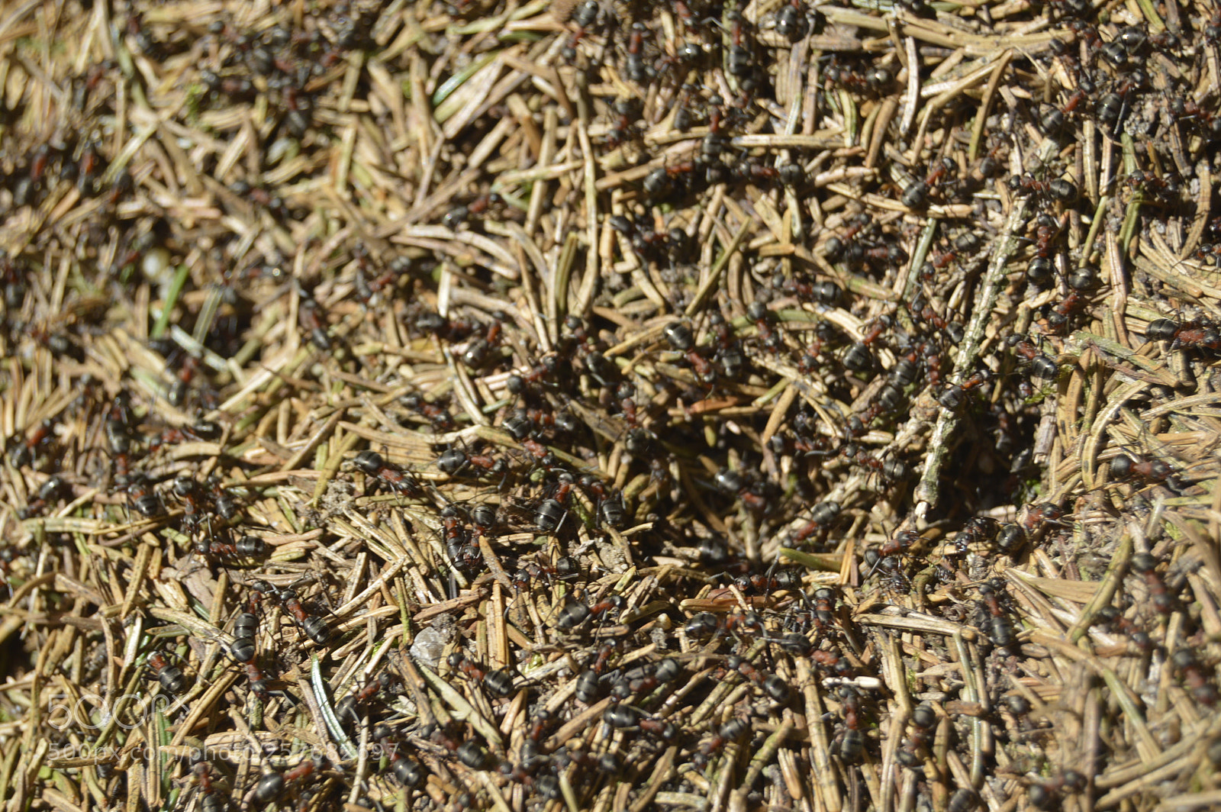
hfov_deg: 24.6
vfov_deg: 16.5
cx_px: 610
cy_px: 406
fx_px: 2796
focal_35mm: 82
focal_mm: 55
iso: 100
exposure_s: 1/200
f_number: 7.1
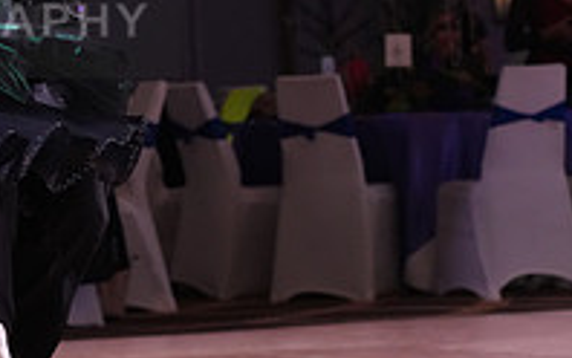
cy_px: 1
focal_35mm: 185
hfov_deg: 11.1
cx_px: -133
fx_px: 2886
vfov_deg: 7.1
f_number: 4
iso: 3200
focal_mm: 62
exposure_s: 1/400
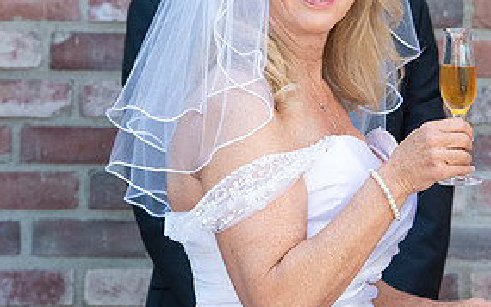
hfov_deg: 6.8
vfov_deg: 4.2
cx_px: 319
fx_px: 4161
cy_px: -9
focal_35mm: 311
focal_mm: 150
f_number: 5
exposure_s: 1/800
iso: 1250
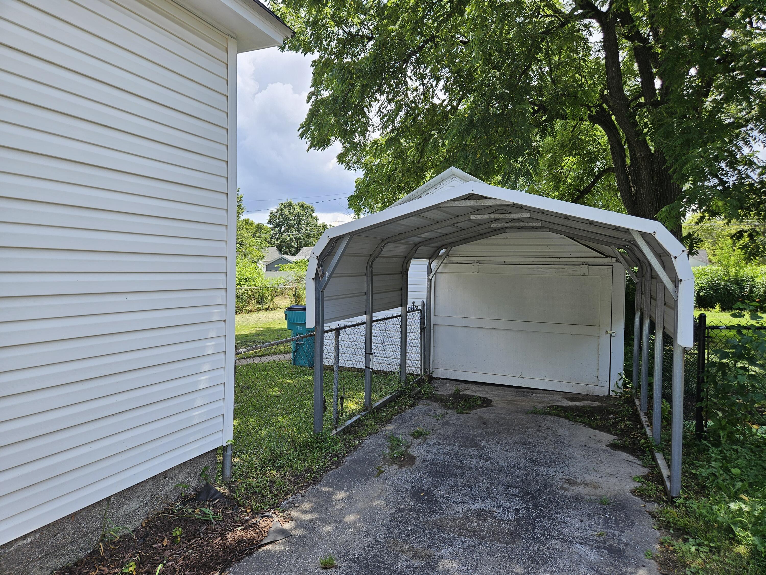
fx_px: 509
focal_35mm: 23
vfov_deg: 58.9
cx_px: 383
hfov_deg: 73.9
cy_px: 288
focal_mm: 5.4
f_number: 1.8
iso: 25
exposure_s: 1/679
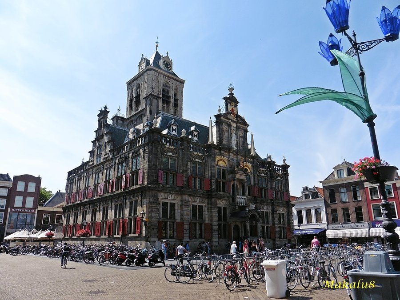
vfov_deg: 56.8
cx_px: 200
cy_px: 150
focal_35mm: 24
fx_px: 277
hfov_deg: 71.6
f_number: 4
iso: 100
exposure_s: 1/1250
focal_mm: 4.3
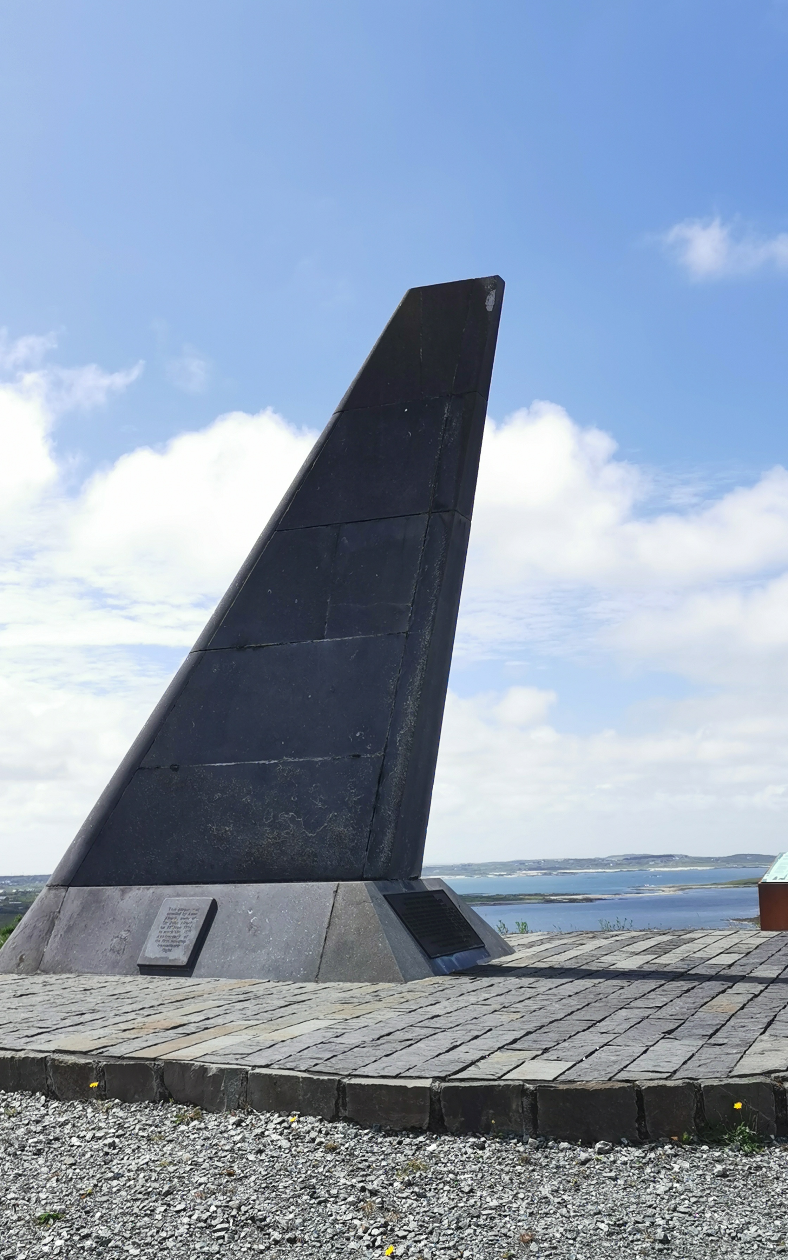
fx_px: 1443
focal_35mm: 42
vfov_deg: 47.2
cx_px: 318
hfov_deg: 30.5
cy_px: 639
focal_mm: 5.56
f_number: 1.6
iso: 50
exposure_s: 1/3623
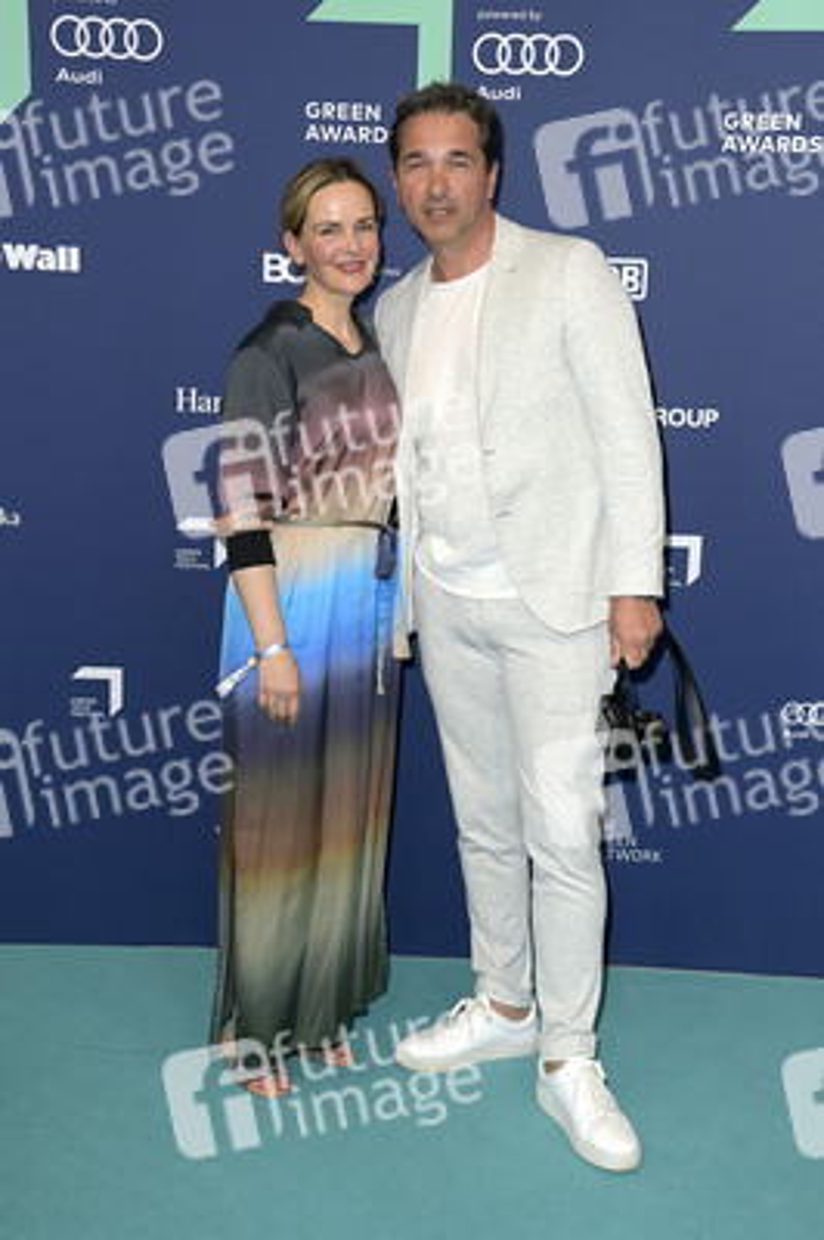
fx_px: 1651
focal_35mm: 48
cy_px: 620
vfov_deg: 41.1
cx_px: 412
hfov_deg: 28.0
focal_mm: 48
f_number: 6.3
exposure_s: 1/250
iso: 800
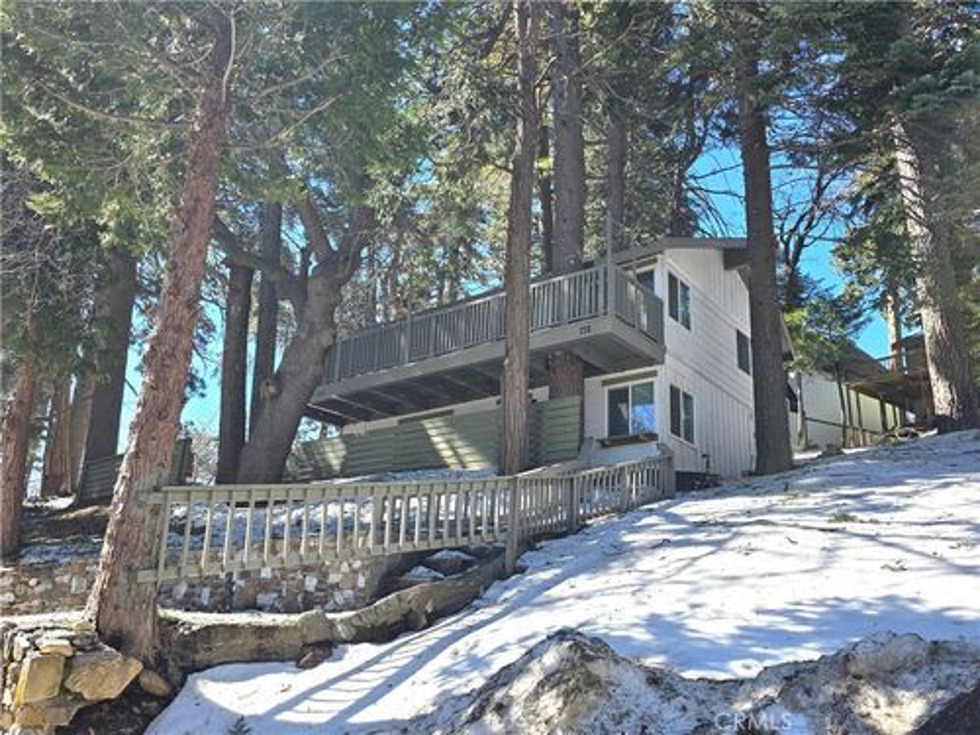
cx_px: 490
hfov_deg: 63.4
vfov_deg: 49.7
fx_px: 793
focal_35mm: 28
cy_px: 368
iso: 80
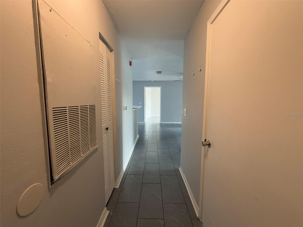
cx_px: 152
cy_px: 114
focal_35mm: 14
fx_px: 123
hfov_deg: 102.1
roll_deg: -0.3
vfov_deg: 85.7
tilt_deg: -5.4
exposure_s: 1/60
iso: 320
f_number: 2.2
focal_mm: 2.22
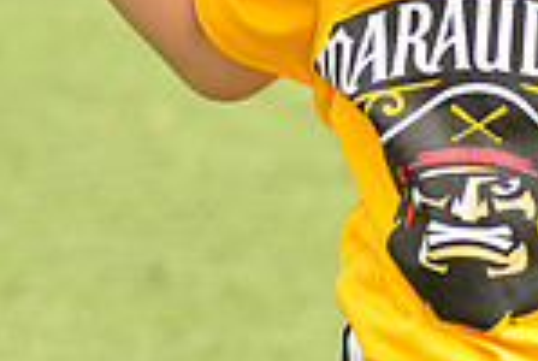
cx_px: 516
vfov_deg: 1.9
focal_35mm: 718
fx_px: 10751
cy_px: -204
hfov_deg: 2.9
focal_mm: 185
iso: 200
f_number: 9
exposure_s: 1/250
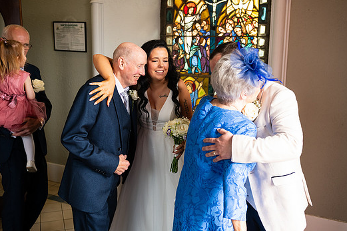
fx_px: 376
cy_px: 110
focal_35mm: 39
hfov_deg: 49.6
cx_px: 180
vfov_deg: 34.2
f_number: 3.5
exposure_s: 1/160
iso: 640
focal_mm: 35
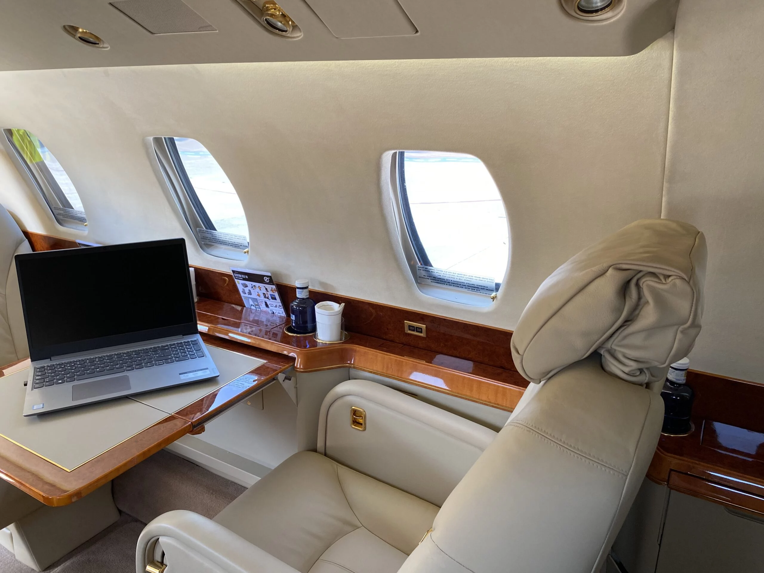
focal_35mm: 26
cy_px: 286
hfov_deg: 67.3
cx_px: 382
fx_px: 574
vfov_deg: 53.1
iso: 100
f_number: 1.8
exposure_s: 1/119
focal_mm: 4.25
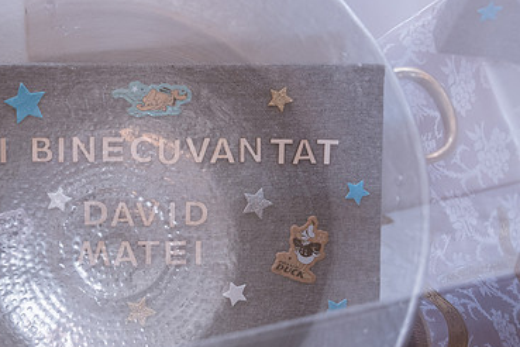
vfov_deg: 30.4
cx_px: 148
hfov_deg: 43.5
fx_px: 636
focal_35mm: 44
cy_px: 219
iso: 800
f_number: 2.8
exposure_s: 1/125
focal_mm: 26
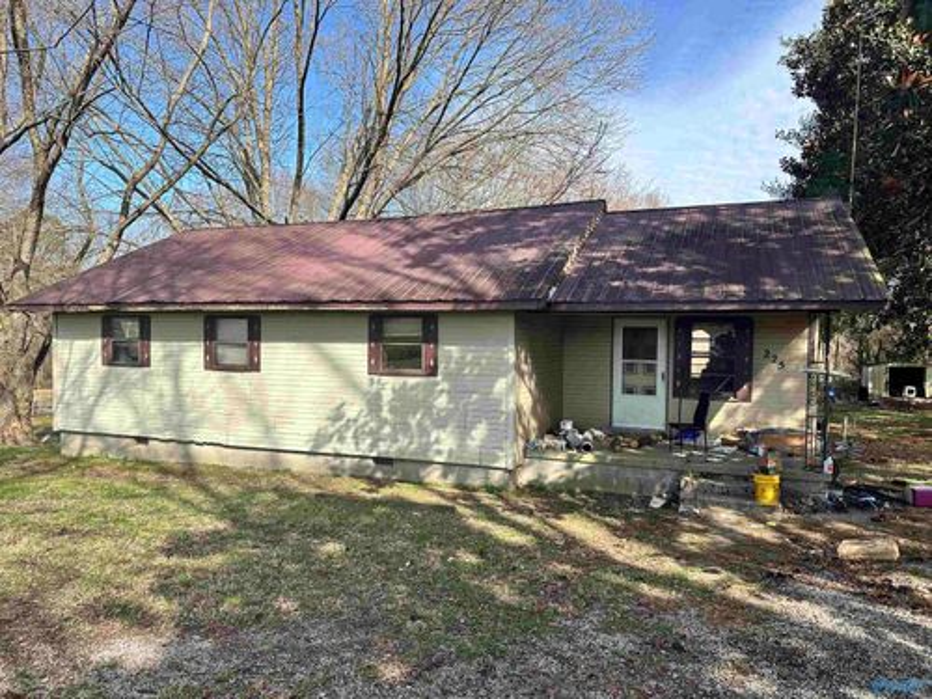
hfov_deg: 71.6
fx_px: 646
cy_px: 350
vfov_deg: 56.8
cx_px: 466
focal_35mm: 24
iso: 80
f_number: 1.78
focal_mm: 6.86
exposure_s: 1/2110
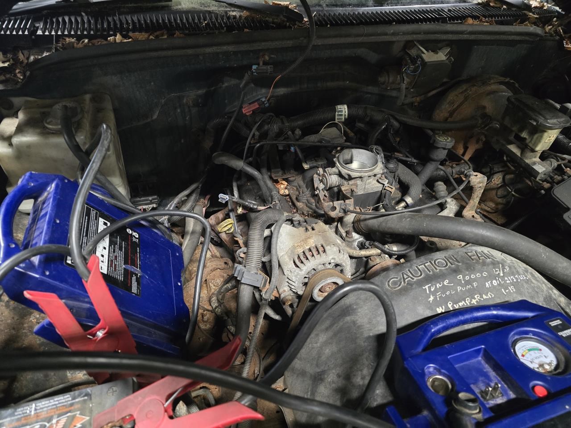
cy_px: 214
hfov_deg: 73.9
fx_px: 379
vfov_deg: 58.9
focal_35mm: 23
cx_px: 286
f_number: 1.7
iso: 1600
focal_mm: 6.3
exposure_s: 1/60
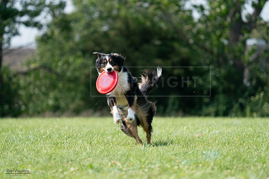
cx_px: 134
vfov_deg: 3.6
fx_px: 2833
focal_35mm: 379
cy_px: 90
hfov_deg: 5.4
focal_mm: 379
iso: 1600
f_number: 6.3
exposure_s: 1/4000
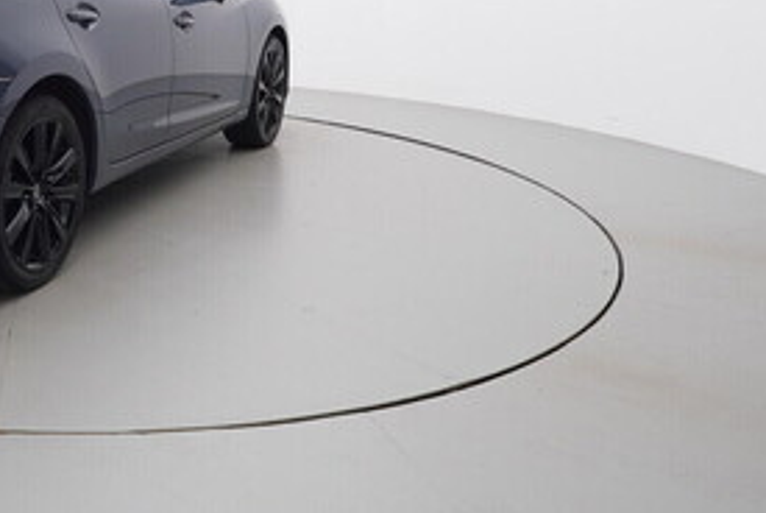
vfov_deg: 29.0
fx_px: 958
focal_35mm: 45
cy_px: 74
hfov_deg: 39.2
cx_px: 24
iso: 200
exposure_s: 1/80
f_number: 5
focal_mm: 15
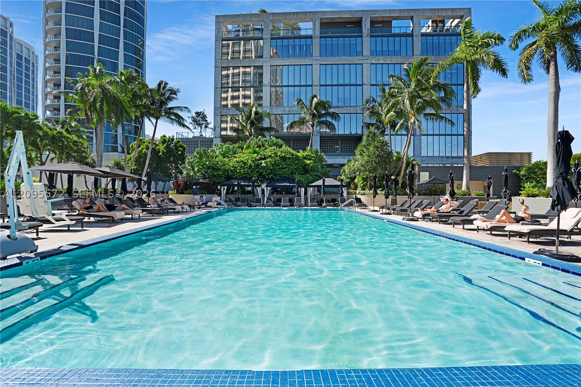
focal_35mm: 16
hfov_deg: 96.7
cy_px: 194
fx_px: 258
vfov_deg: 73.7
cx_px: 290
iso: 400
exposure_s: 1/1000
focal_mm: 16
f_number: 8
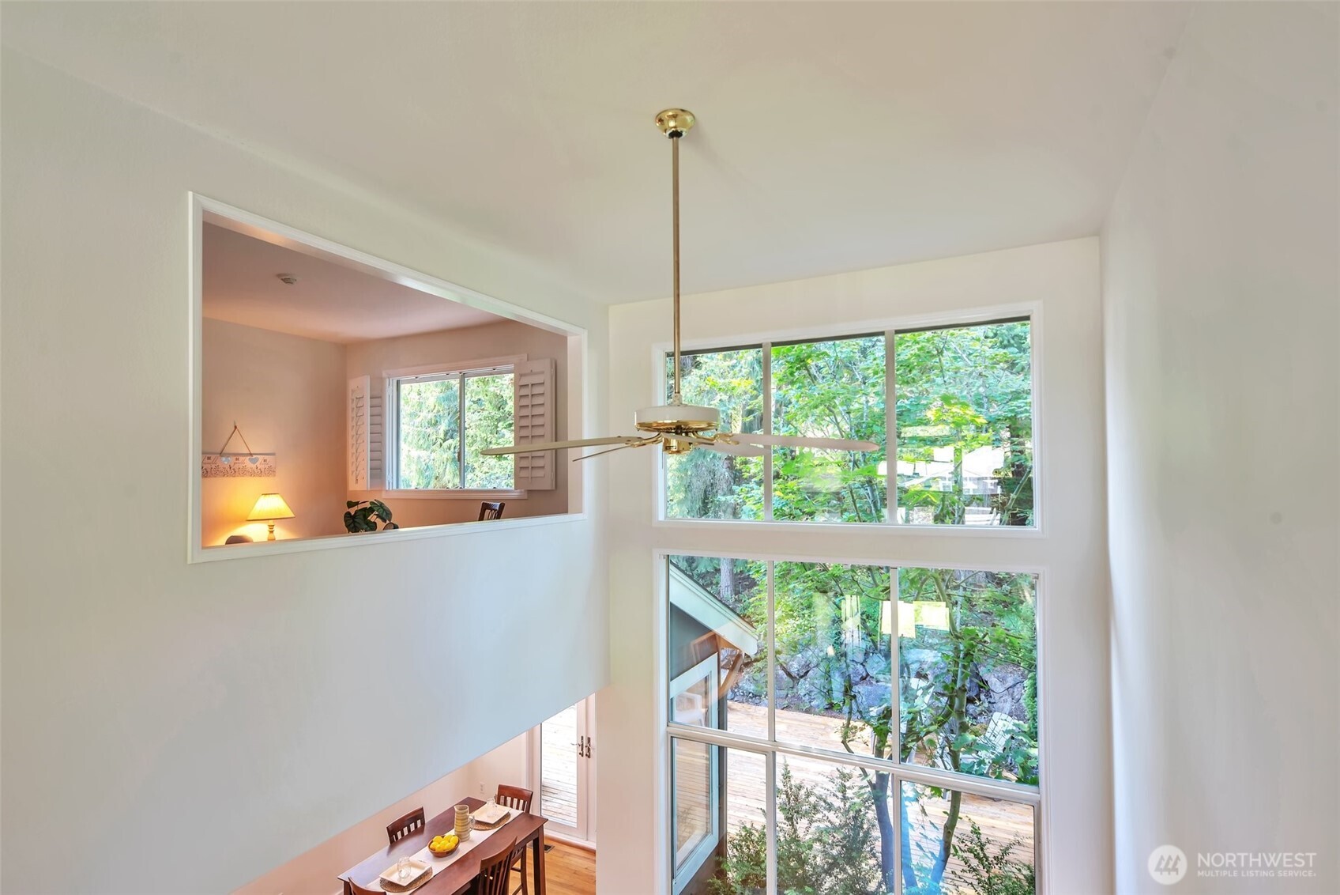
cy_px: 448
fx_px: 670
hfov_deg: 90.0
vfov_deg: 67.4
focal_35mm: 18
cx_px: 670
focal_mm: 18
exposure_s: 1/40
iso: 200
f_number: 8
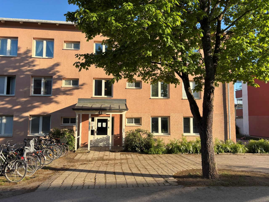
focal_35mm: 26
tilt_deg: +5.7
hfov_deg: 67.3
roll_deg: -2.1
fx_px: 202
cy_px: 101
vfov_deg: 53.1
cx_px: 134
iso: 50
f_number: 1.6
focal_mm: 5.96
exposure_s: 1/1311
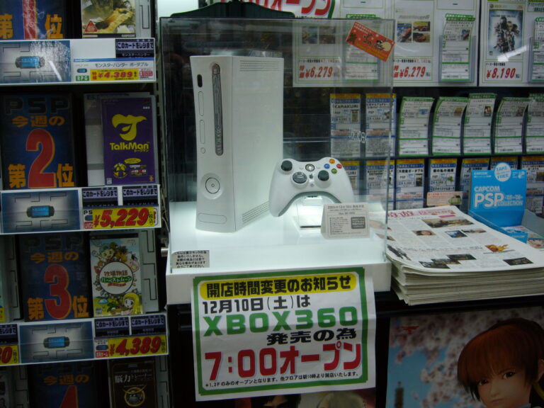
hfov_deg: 52.6
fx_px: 550
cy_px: 204
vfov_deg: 40.7
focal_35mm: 35
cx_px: 272
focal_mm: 5.8
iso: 100
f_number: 2.8
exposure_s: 1/125
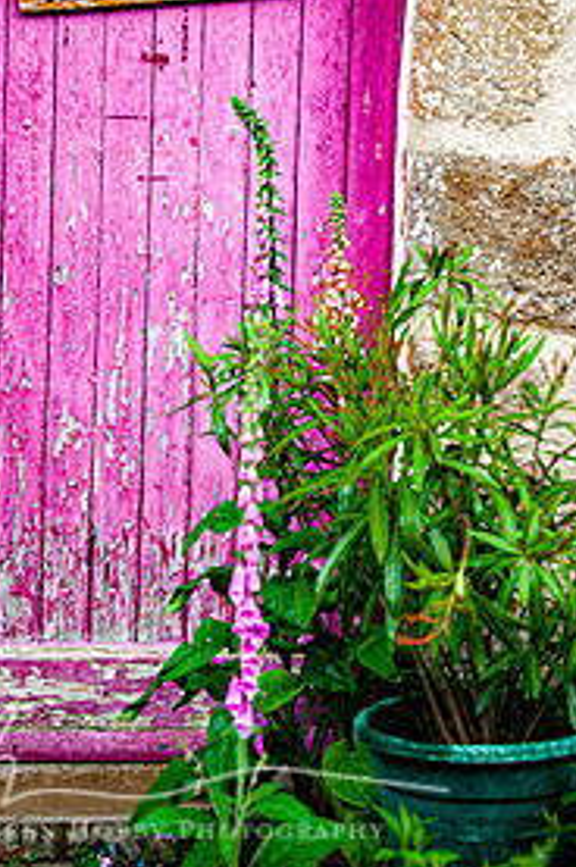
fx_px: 1756
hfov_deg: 18.6
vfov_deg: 27.5
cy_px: 269
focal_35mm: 73
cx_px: 255
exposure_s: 1/125
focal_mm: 45
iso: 200
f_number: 2.8
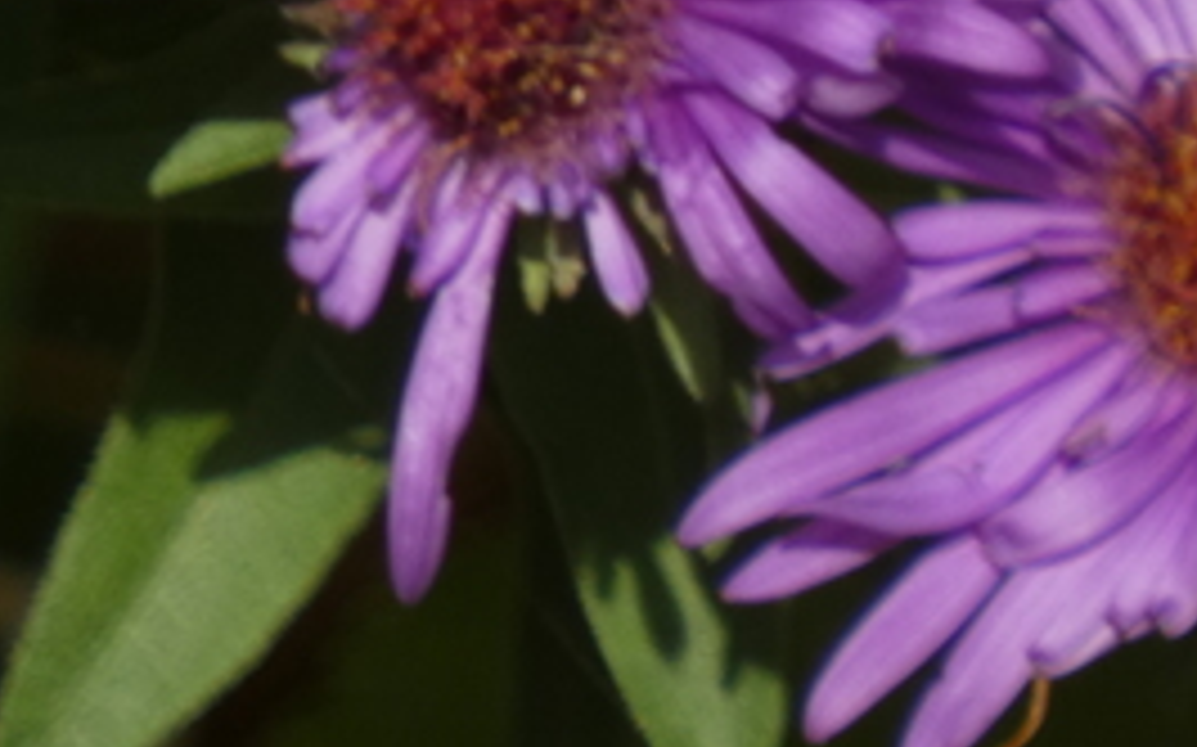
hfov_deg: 0.5
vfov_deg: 0.3
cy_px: -567
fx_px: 133173
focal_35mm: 4084
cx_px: -398
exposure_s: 1/160
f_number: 5.9
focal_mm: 215
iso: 80
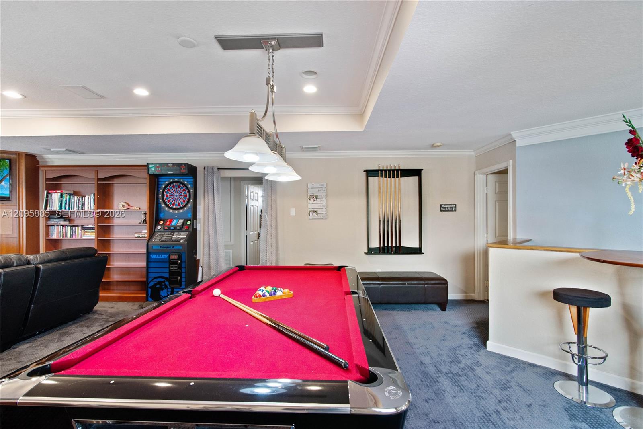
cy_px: 214
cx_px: 322
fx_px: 286
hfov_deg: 96.7
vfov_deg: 73.8
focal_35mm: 16
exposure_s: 1/25
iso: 1000
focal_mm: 16
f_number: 6.3
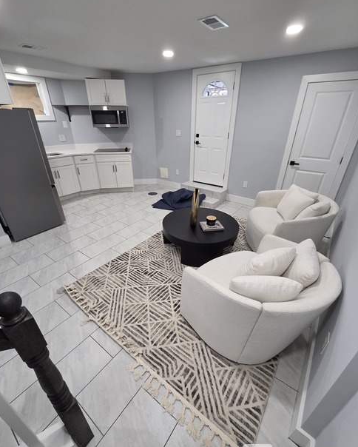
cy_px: 227
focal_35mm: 14
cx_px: 178
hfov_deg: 88.0
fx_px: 185
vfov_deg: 100.7
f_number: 2.2
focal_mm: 2.2
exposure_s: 1/60
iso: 160
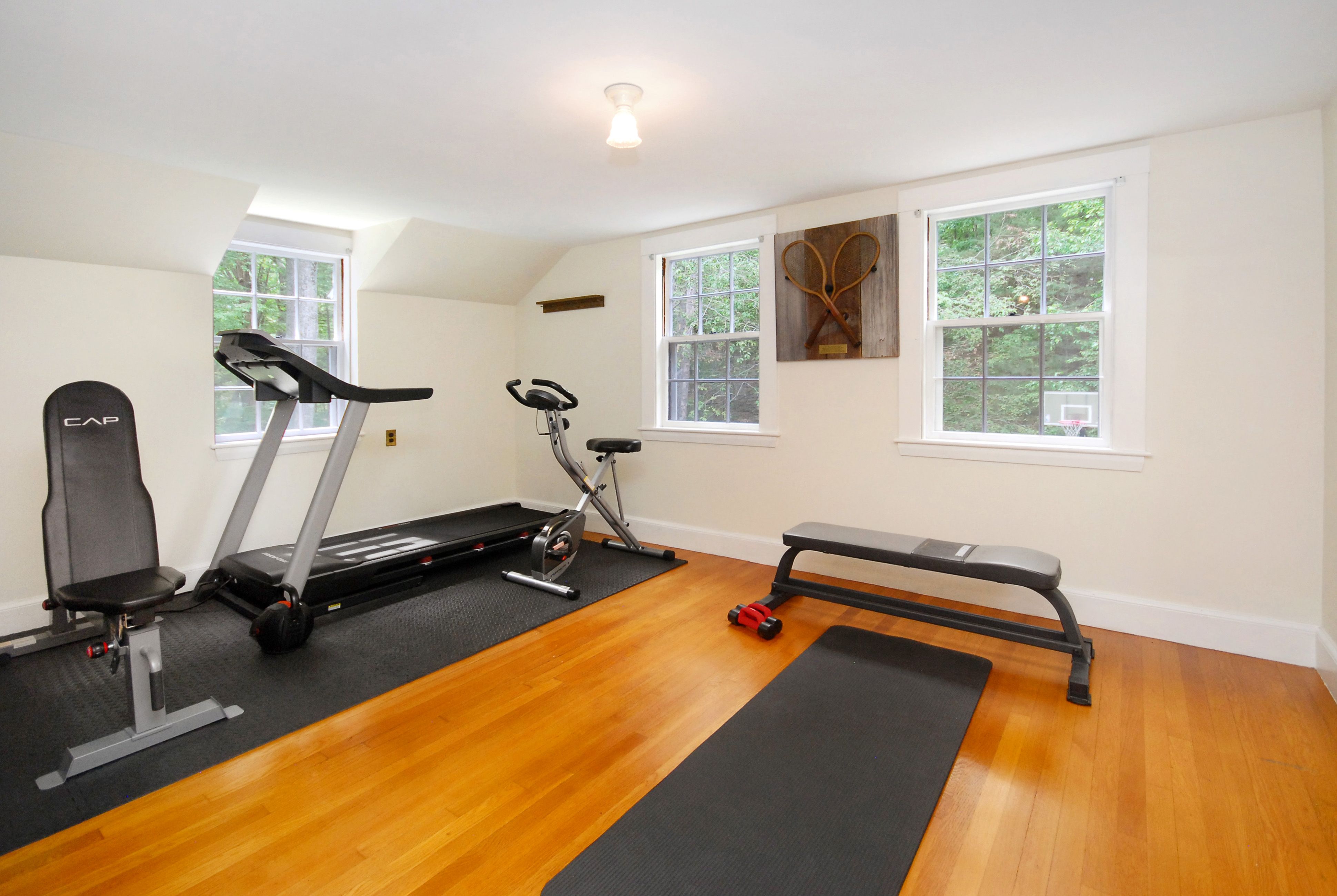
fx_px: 558
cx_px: 668
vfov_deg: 77.5
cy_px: 448
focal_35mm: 15
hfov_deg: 100.3
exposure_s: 1/20
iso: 800
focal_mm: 10
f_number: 5.6
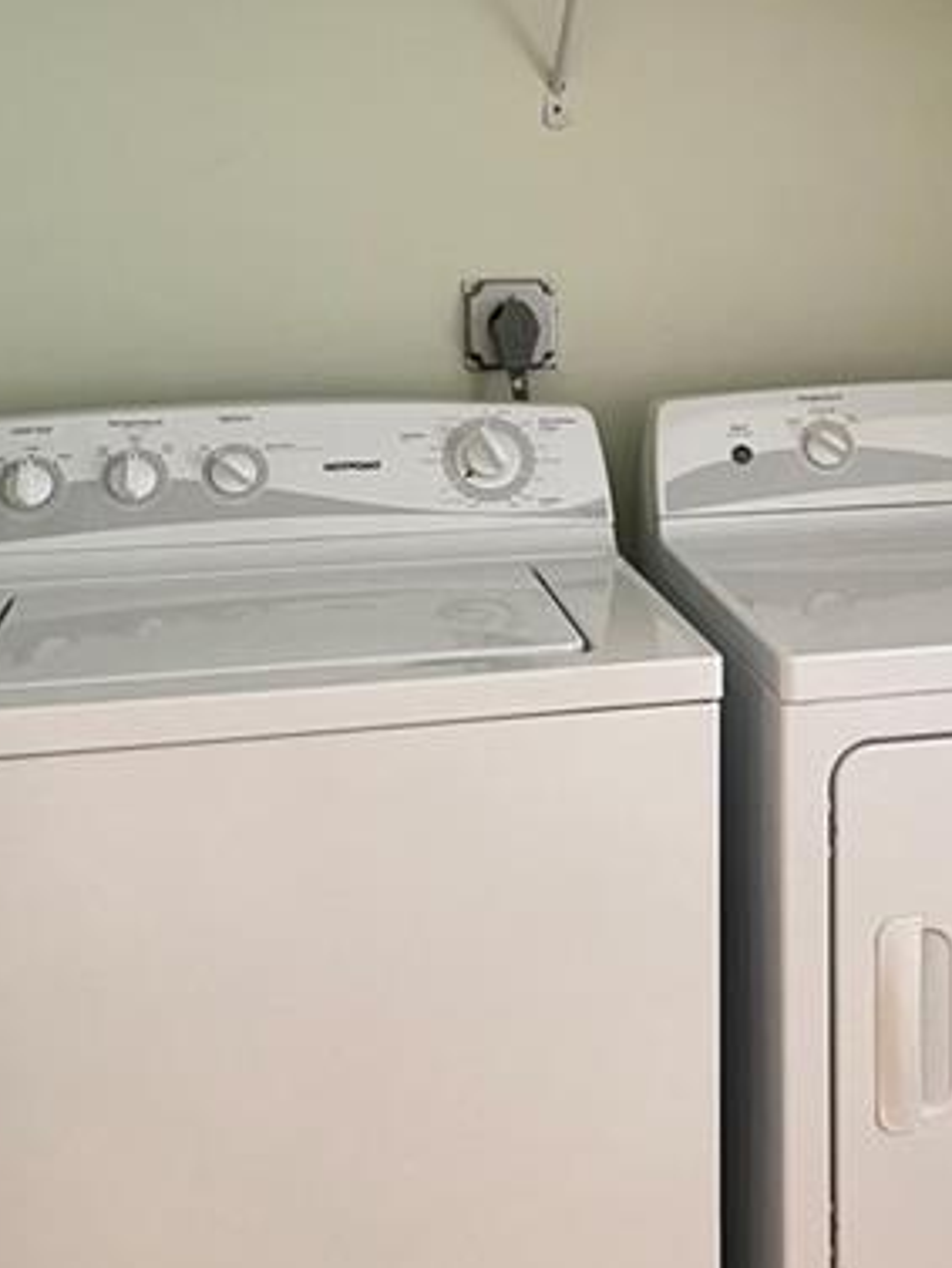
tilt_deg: -4.4
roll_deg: +1.1
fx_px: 1942
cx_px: 807
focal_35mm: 53
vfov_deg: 35.4
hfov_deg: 26.8
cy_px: 320
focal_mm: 4.2
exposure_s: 1/60
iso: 200
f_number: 1.6
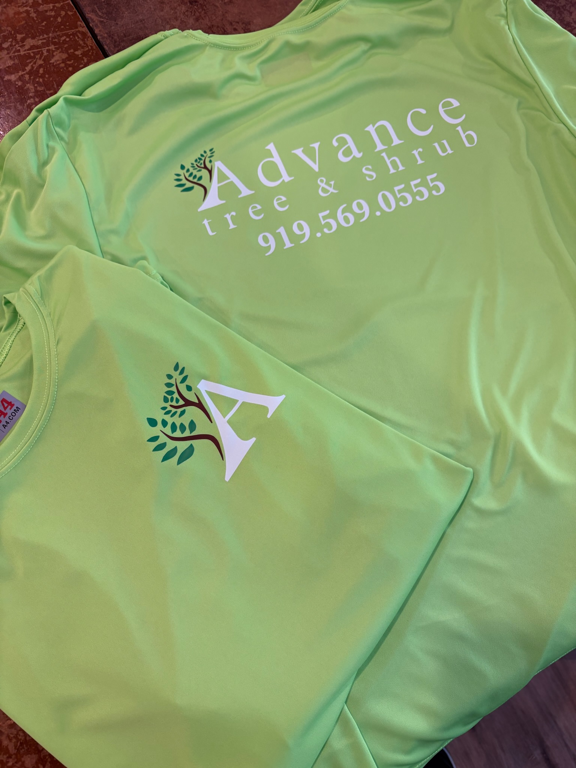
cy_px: 384
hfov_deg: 53.1
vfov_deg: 67.3
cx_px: 288
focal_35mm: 26
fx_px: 577
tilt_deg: -74.1
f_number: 1.6
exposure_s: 1/120
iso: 100
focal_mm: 5.96
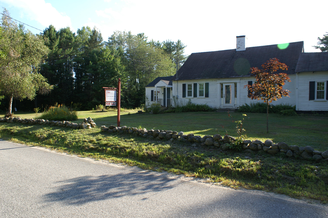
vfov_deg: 47.8
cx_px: 164
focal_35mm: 27
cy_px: 109
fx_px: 246
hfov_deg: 67.4
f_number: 9
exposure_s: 1/80
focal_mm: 18
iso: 100
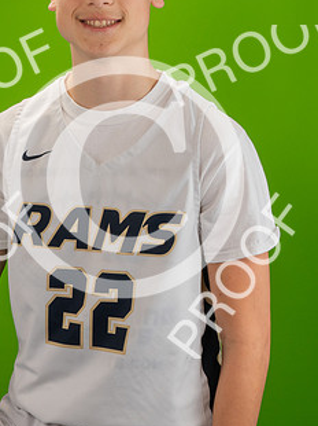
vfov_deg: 20.9
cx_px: 131
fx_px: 1153
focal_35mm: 94
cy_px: 171
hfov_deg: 15.7
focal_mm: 42
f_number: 20
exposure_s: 1/60
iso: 800
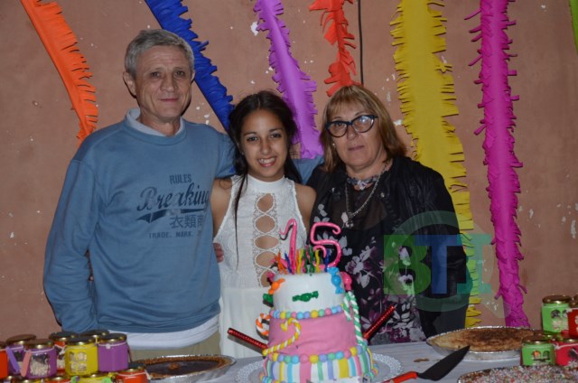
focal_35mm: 78
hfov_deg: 26.0
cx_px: 289
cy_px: 192
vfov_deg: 17.4
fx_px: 1250
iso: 500
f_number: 5
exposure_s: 1/60
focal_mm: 52
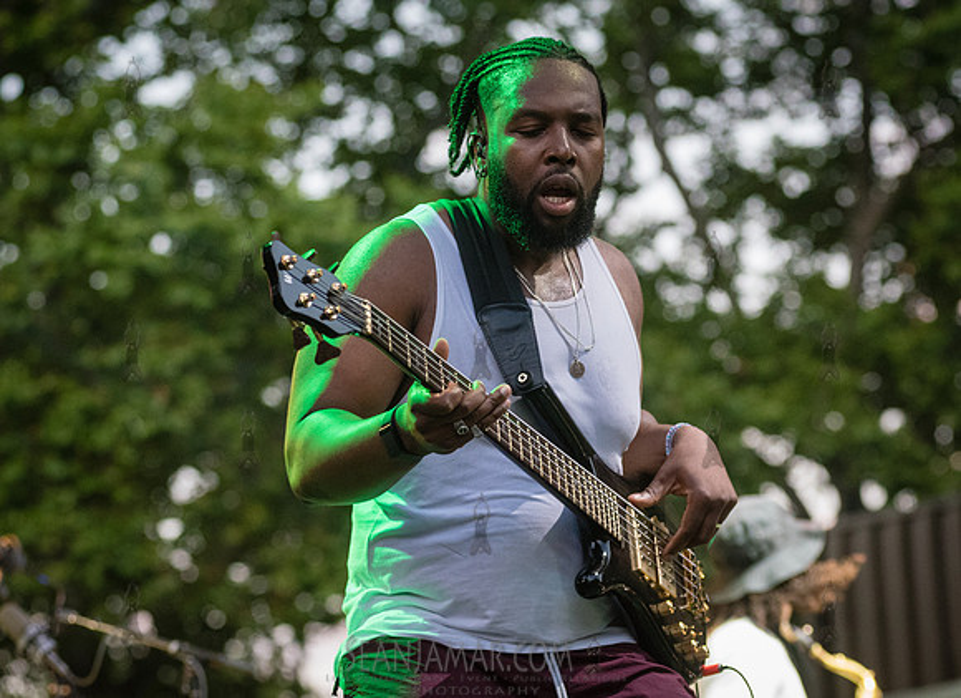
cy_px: 305
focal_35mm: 140
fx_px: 3843
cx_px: 587
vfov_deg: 10.4
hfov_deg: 14.2
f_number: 4
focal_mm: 105
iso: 4000
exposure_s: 1/400
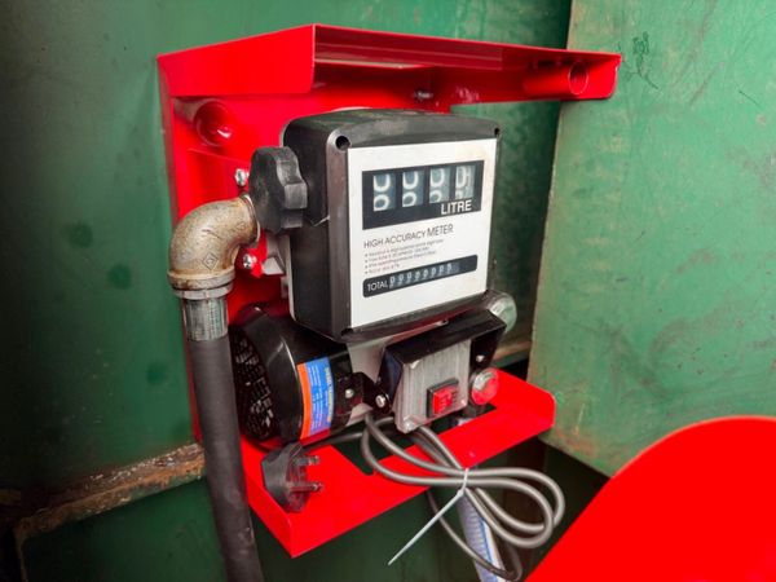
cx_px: 388
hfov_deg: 71.6
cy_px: 291
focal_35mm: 24
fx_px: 538
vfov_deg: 56.8
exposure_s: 1/203
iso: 125
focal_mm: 6.76
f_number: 1.78
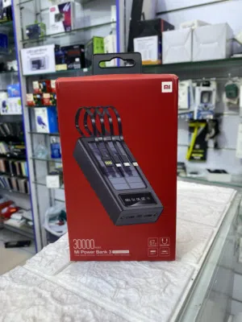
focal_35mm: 26
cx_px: 121
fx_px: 242
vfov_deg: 67.3
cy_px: 161
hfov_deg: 53.1
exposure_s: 1/100
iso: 50
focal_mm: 4.25
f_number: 1.8
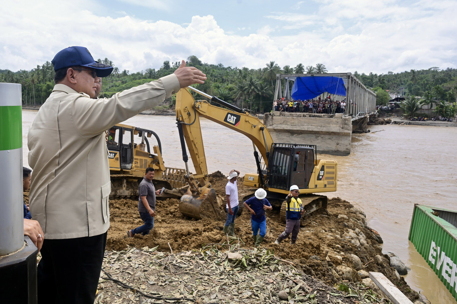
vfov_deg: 53.1
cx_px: 228
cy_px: 152
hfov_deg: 73.7
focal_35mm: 24
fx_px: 305
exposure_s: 1/200
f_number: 8
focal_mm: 24
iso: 64
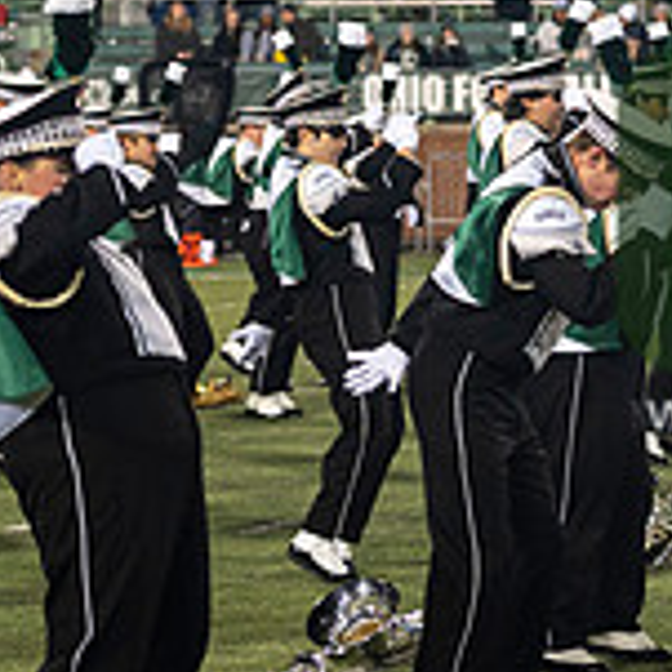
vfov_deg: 7.7
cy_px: 254
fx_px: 5008
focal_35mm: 228
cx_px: 952
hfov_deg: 7.6
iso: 1000
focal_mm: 70
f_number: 2.8
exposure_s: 1/500
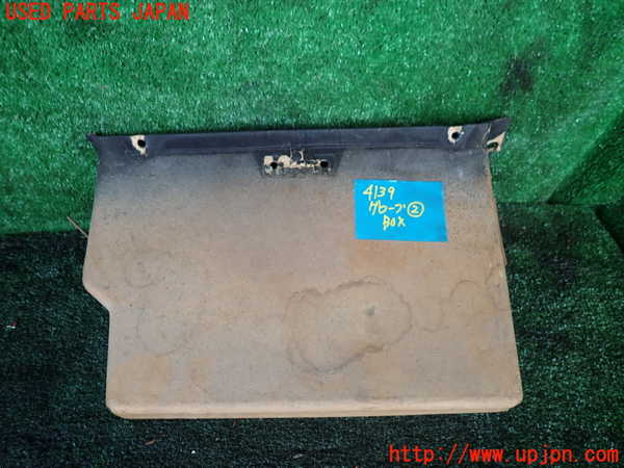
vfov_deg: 54.9
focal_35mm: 25
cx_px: 312
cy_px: 234
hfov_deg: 69.4
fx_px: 451
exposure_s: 1/80
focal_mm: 4.5
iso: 100
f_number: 2
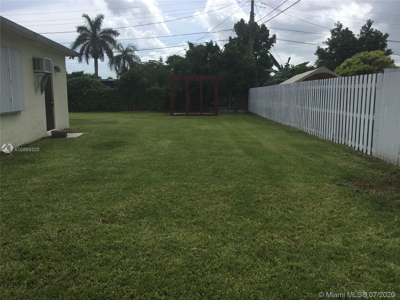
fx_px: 358
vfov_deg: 45.4
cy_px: 150
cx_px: 200
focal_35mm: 31
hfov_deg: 58.4
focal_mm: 3.3
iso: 25
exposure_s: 1/1314
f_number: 2.4
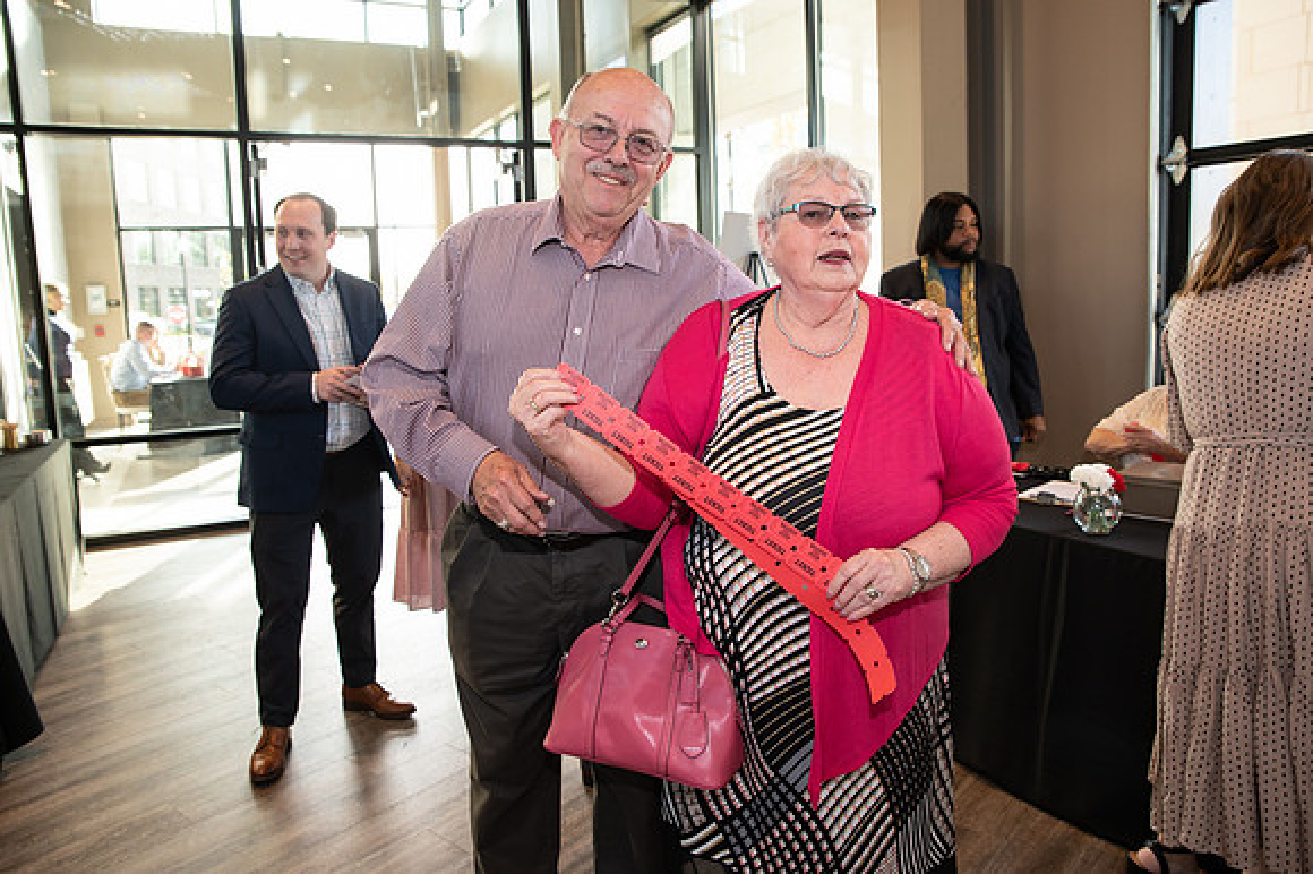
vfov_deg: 51.1
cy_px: 418
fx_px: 913
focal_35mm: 25
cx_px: 668
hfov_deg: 71.4
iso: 800
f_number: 3.5
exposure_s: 1/200
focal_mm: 24
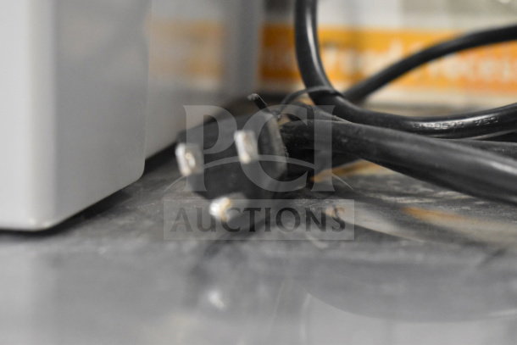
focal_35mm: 68
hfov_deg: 29.9
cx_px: 258
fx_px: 970
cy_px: 172
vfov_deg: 20.2
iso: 6400
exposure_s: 1/80
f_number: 5
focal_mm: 45
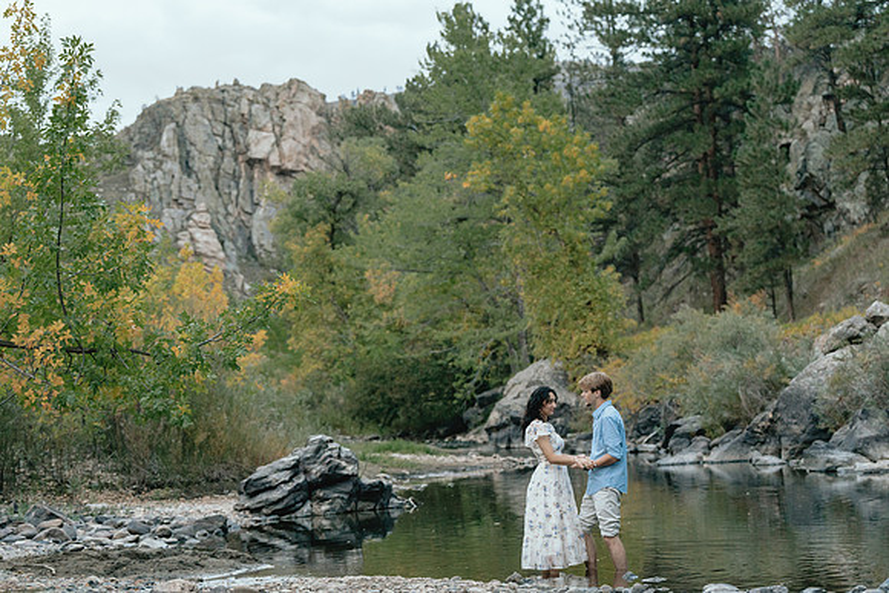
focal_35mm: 84
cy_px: 296
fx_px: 2075
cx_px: 444
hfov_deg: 24.2
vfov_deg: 16.3
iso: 1000
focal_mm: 84
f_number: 3.5
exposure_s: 1/200
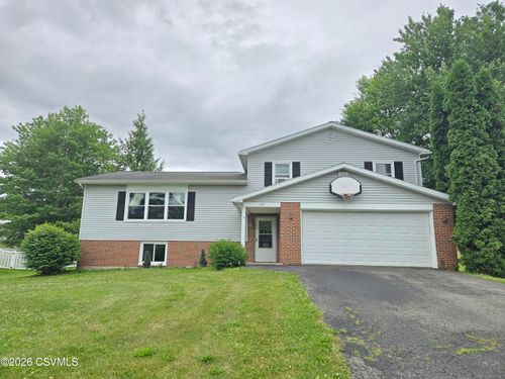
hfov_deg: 73.9
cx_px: 252
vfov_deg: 58.9
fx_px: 336
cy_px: 190
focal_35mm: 23
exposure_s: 1/2921
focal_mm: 5.4
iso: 50
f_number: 1.8
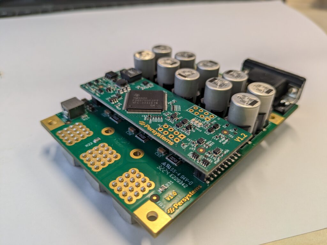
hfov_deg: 69.4
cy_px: 122
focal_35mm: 25
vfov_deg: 54.9
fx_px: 236
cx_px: 164
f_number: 1.89
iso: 60
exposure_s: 1/50
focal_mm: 5.43
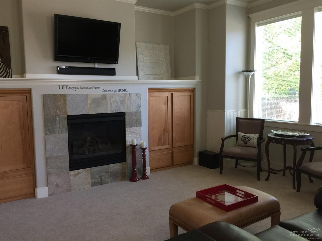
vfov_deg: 48.2
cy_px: 120
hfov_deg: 61.7
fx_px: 270
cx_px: 161
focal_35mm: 29
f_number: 2.2
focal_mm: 4.15
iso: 40
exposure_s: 1/30
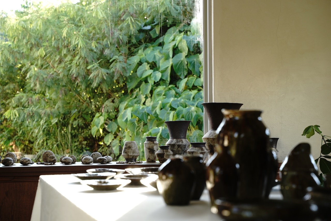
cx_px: 166
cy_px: 110
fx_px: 690
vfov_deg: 18.2
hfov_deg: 27.0
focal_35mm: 75
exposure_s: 1/100
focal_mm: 75
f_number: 6.3
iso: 400
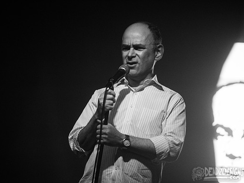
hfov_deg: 9.1
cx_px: 110
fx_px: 1537
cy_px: 92
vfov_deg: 6.8
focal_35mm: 218
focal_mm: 200
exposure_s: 1/160
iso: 3200
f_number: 3.2
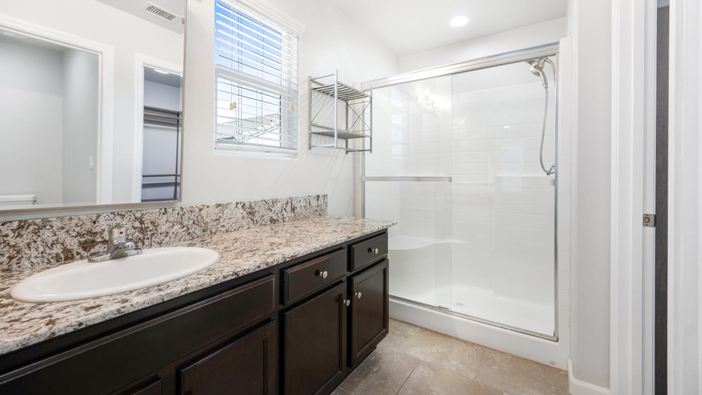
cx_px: 349
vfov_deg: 70.0
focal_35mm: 15
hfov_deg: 103.0
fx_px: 279
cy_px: 163
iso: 400
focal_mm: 14
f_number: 4
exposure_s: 1/40
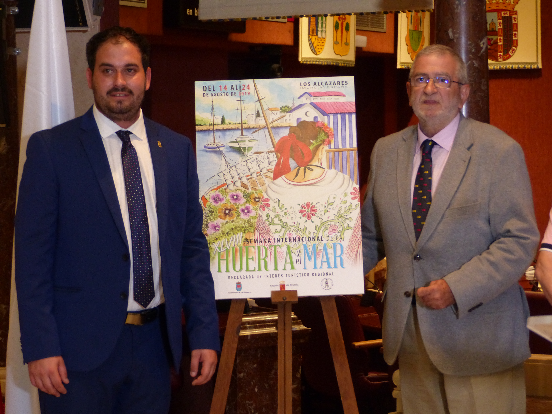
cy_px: 207
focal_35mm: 116
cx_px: 276
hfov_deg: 17.0
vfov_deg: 12.8
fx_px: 1850
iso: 400
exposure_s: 1/40
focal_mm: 20.9
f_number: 2.8
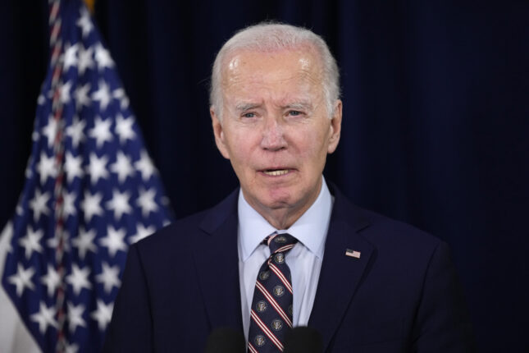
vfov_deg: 8.9
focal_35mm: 155
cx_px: 264
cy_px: 176
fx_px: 2277
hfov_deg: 13.2
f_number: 2.8
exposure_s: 1/250
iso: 2000
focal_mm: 155
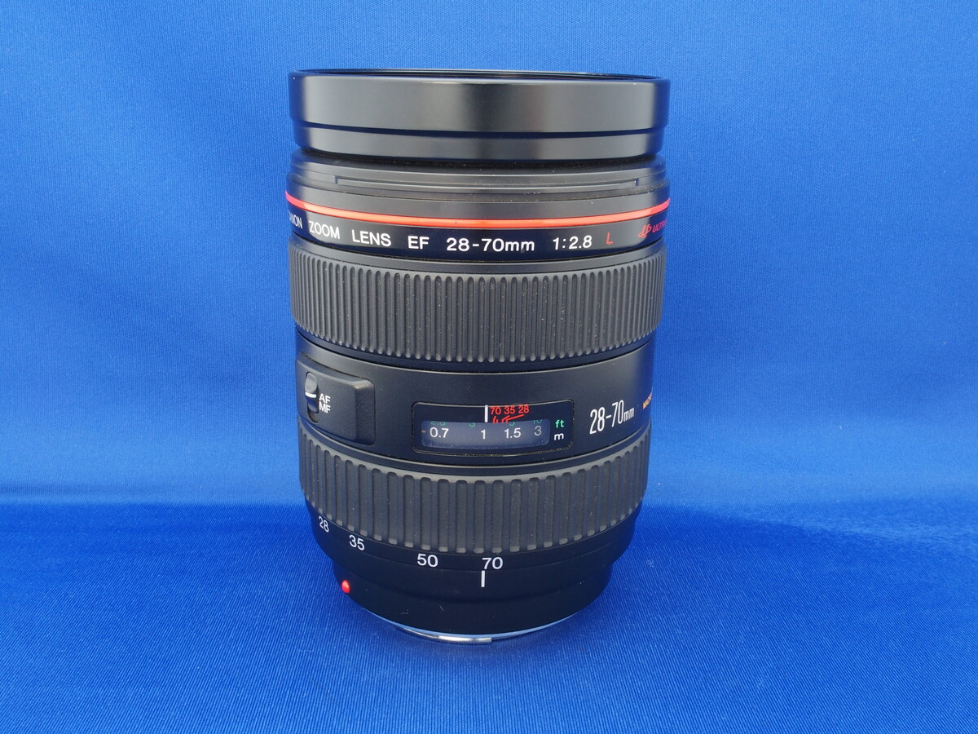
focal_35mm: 35
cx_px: 489
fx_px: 989
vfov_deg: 40.7
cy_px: 367
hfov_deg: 52.6
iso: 100
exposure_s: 2.5
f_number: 8
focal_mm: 7.4
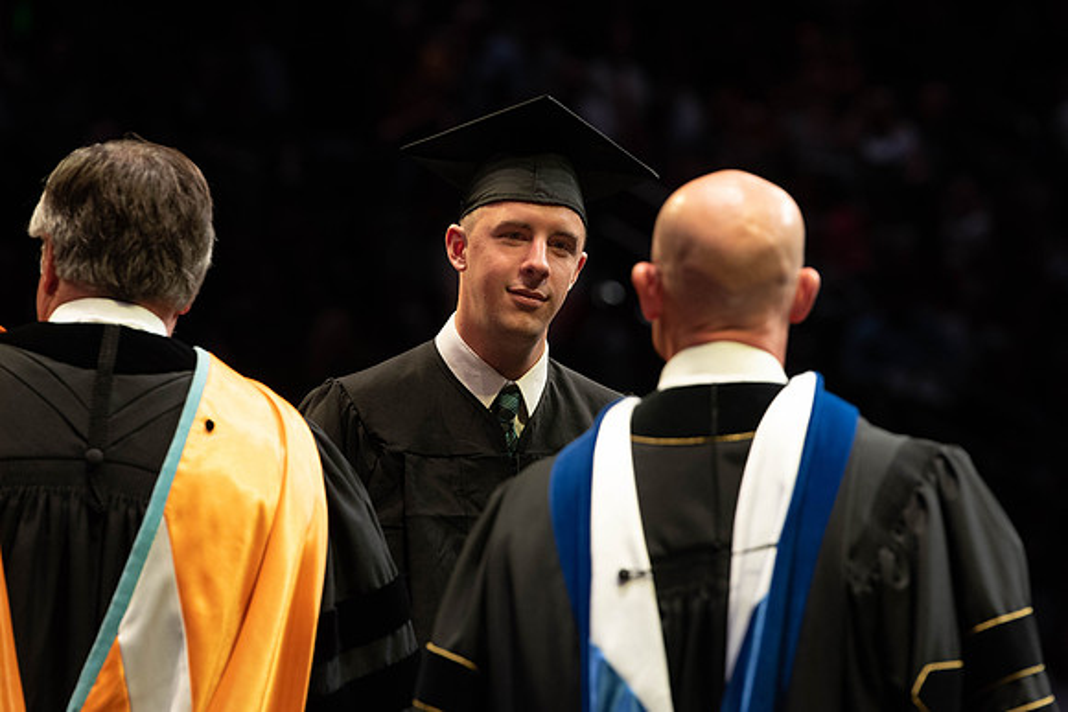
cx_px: 592
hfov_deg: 10.3
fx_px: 5938
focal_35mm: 200
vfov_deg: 6.9
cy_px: 319
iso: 1600
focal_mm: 180
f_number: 4.5
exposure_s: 1/320
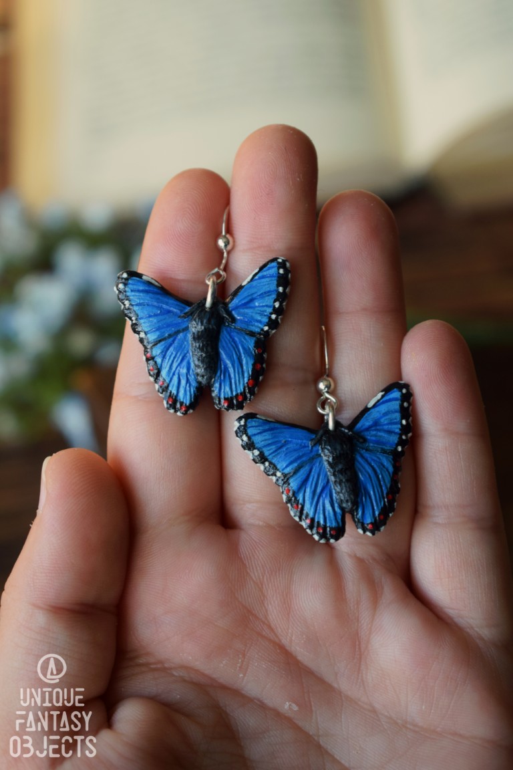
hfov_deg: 16.6
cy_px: 385
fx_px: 1763
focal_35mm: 82
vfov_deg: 24.6
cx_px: 256
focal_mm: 55
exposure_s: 1/60
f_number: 5.6
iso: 500
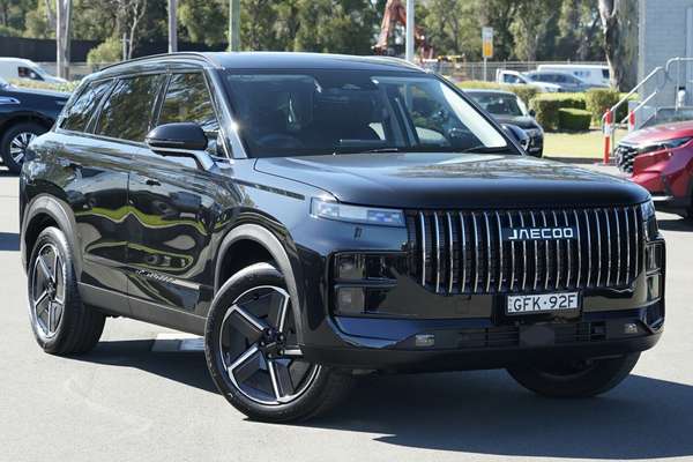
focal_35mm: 79
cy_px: 231
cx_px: 346
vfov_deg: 17.3
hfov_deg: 25.7
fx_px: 1521
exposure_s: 1/500
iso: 1000
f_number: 7.1
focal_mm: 79
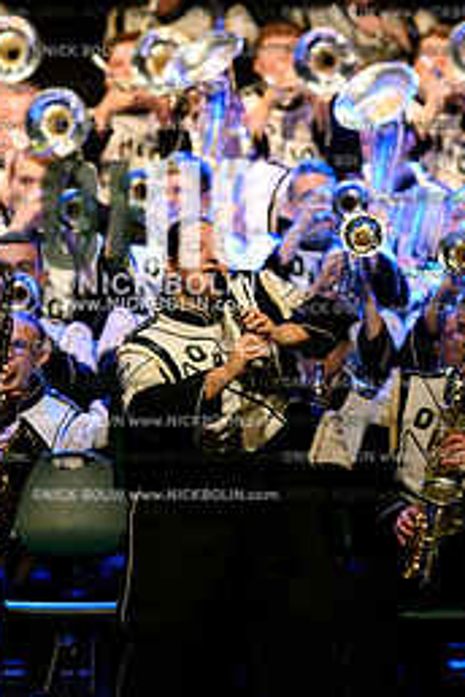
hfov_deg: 2.6
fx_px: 10132
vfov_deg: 3.9
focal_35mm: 523
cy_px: 235
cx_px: 154
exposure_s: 1/500
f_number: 4
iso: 5000
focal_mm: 300
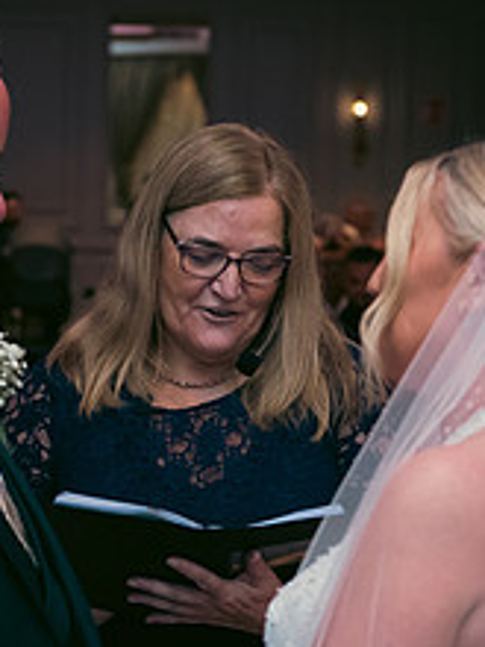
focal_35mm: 132
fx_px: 2466
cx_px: 200
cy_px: 472
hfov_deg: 11.2
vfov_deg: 14.9
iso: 800
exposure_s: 1/160
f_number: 3.5
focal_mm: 52
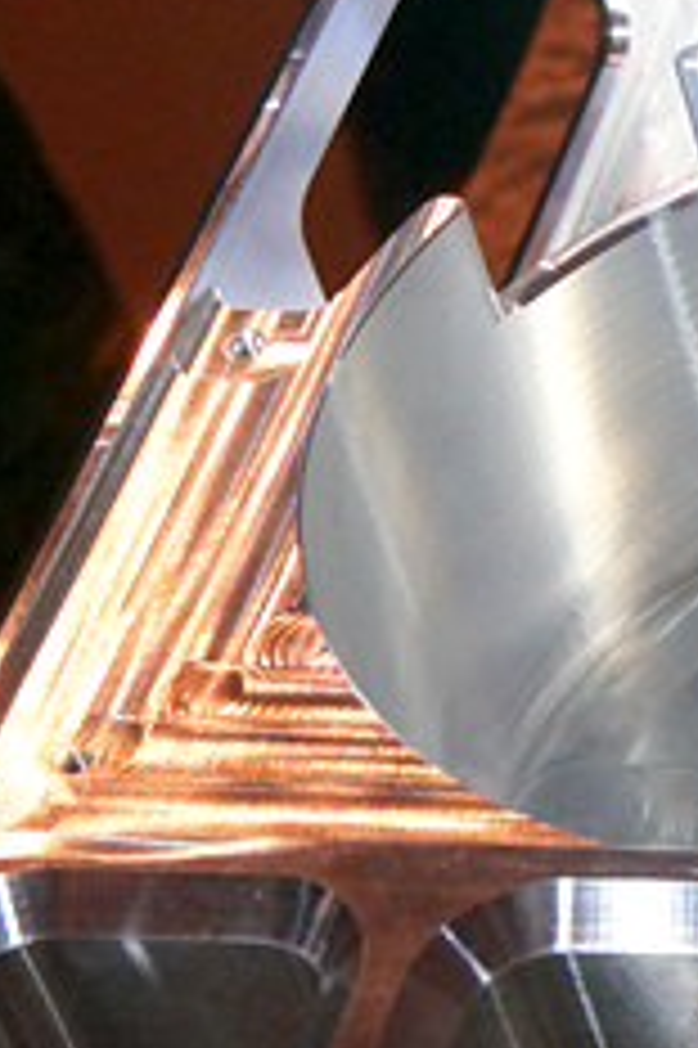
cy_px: 126
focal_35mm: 145
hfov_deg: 8.2
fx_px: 4221
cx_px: 1999
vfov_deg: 14.0
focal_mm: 25
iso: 1600
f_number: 6.3
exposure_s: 1/125
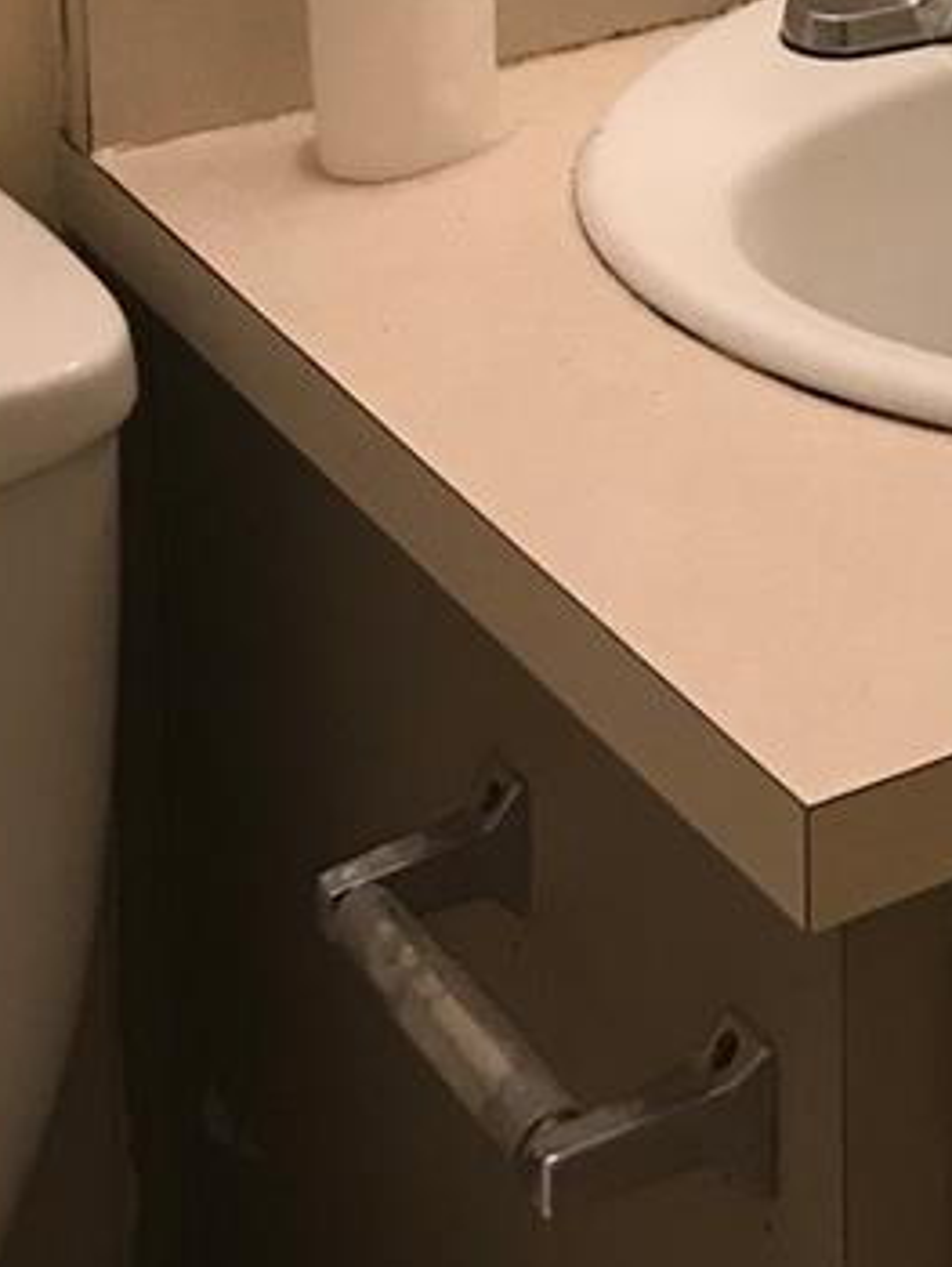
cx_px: 941
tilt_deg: -9.2
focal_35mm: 96
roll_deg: +0.6
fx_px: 3516
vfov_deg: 18.1
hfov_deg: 15.2
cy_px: -652
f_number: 1.8
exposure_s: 1/15
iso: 40
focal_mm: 3.99
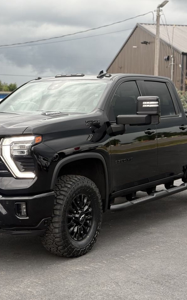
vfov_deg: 30.2
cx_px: 76
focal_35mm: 68
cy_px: 150
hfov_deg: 19.1
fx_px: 554
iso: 64
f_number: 1.78
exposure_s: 1/121
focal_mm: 6.76
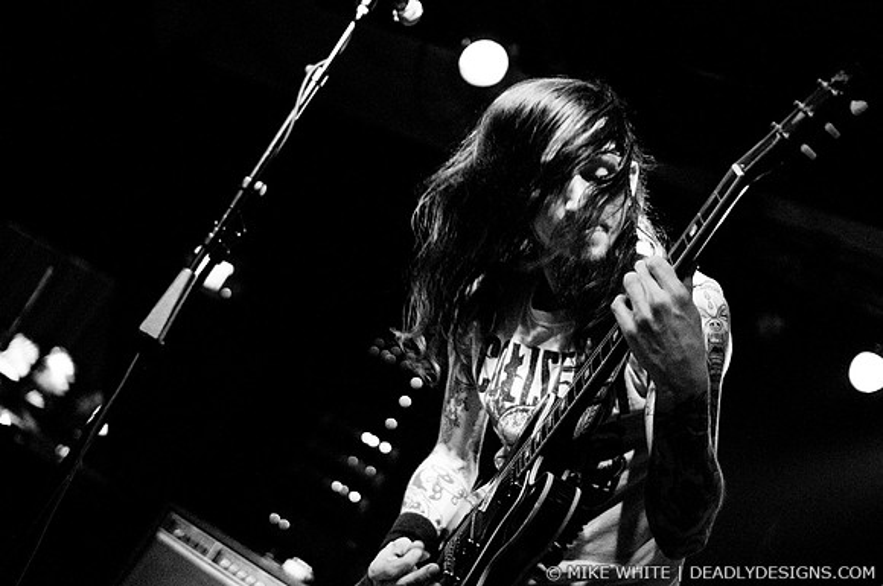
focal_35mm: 45
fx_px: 1102
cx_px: 442
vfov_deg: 29.8
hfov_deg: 43.7
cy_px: 293
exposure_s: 1/100
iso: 1000
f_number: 1.6
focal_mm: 30
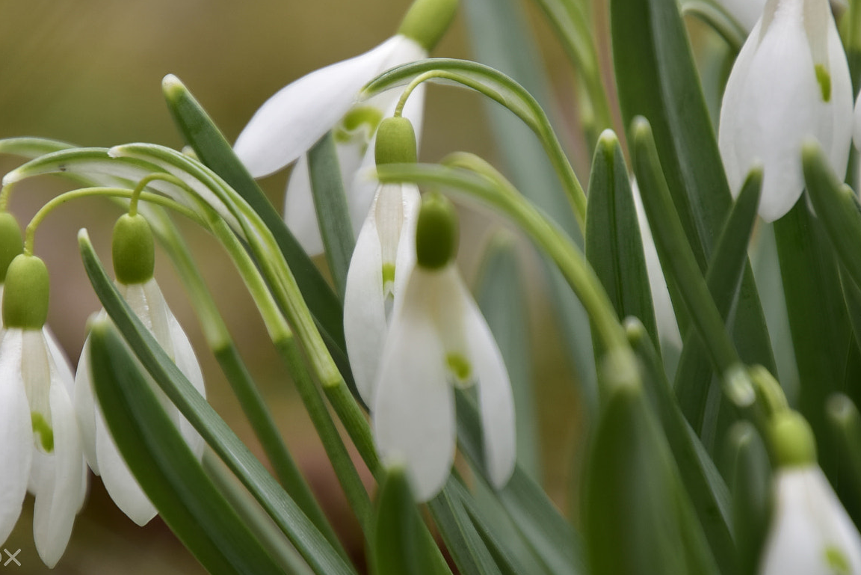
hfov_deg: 3.3
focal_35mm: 625
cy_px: 265
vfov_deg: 2.2
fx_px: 14953
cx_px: 433
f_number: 6.3
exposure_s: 1/500
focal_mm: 300
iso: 360
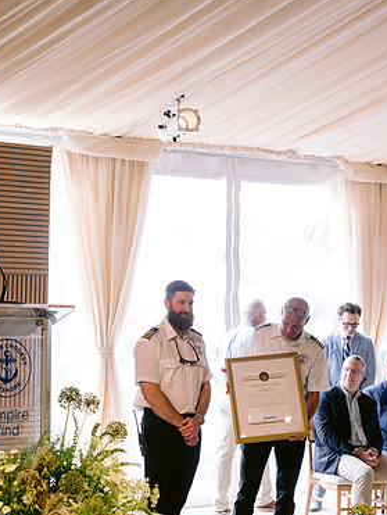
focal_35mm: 99
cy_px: 304
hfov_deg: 15.0
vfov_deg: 19.8
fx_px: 1473
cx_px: 190
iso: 800
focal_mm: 85
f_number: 4
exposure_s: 1/125
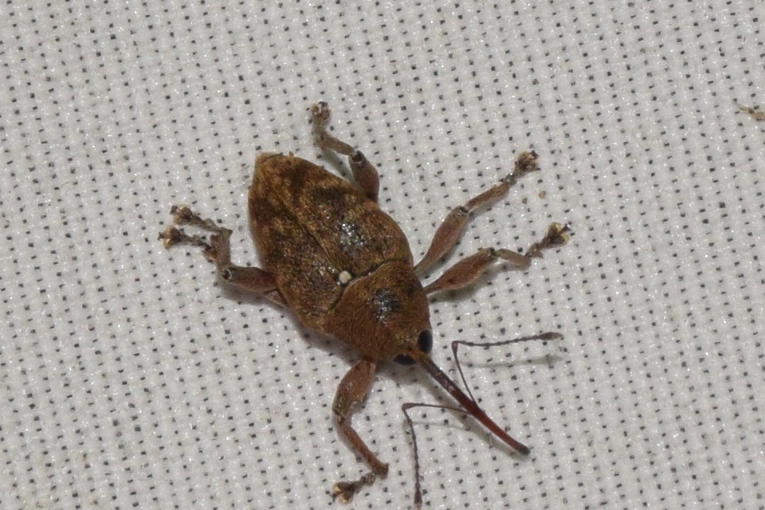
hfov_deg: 9.8
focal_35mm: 210
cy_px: 255
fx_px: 4462
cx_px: 382
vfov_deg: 6.5
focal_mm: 140
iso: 500
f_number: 14
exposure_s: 1/160
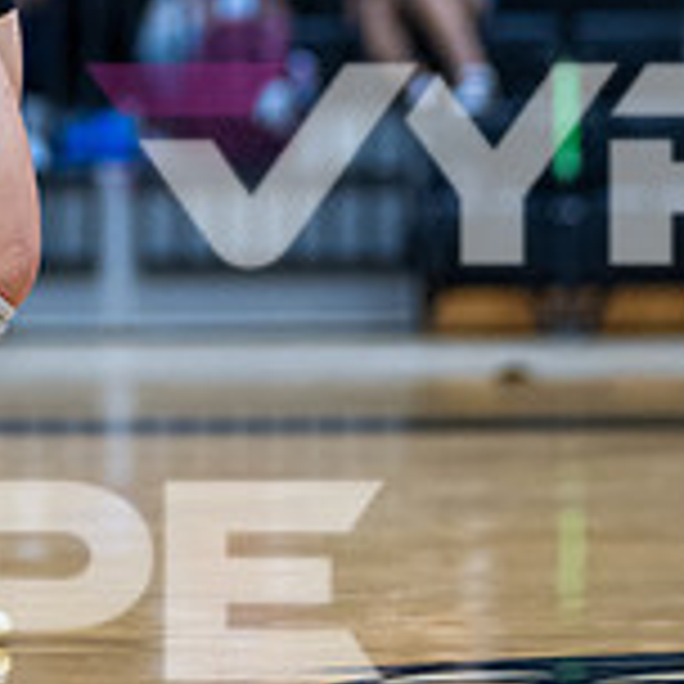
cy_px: -187
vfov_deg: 5.0
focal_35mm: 349
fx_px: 7802
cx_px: -168
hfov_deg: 5.0
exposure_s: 1/1600
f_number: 1.2
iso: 1250
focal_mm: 85
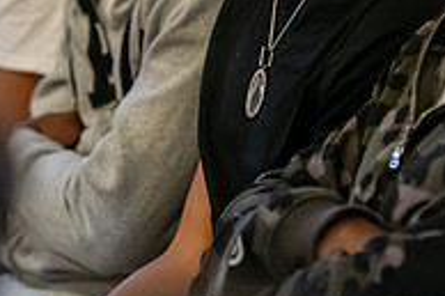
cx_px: 241
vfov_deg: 3.9
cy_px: -36
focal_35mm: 347
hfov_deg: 5.9
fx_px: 4286
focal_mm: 116
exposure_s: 1/200
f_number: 2.8
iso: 3200
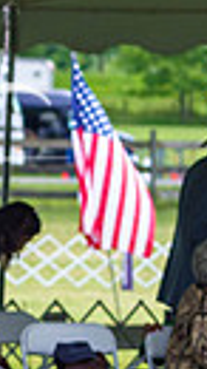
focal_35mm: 441
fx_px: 4309
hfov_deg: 2.7
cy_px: 311
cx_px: -428
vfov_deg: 4.9
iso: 320
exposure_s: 1/500
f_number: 4
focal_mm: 94
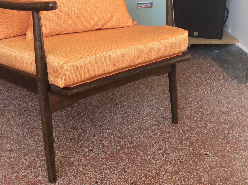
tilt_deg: -16.9
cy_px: 42
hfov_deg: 37.0
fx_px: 365
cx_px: 77
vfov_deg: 28.0
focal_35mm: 51
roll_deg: +1.2
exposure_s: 1/50
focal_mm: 3.3
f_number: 2.4
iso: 50
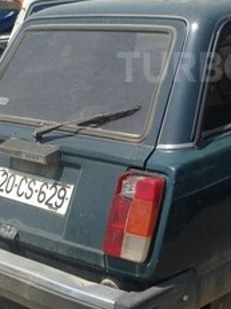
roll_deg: +1.2
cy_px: 67
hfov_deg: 20.2
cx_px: 220
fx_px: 632
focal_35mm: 71
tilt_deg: -5.5
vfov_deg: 26.9
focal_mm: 4.12
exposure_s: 1/1290
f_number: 2.4
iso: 50
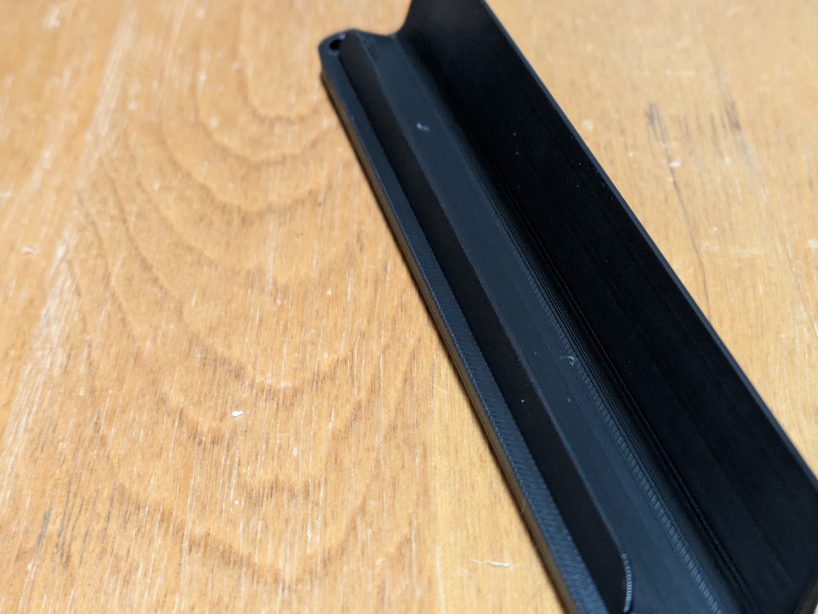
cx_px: 504
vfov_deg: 21.9
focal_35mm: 67
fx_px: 1584
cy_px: 331
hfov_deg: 28.9
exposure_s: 1/30
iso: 557
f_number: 1.89
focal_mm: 5.43
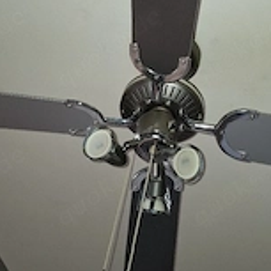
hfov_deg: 32.2
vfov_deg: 31.6
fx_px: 469
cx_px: 147
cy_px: 67
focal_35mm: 53
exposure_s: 1/50
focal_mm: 5.54
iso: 320
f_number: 1.8
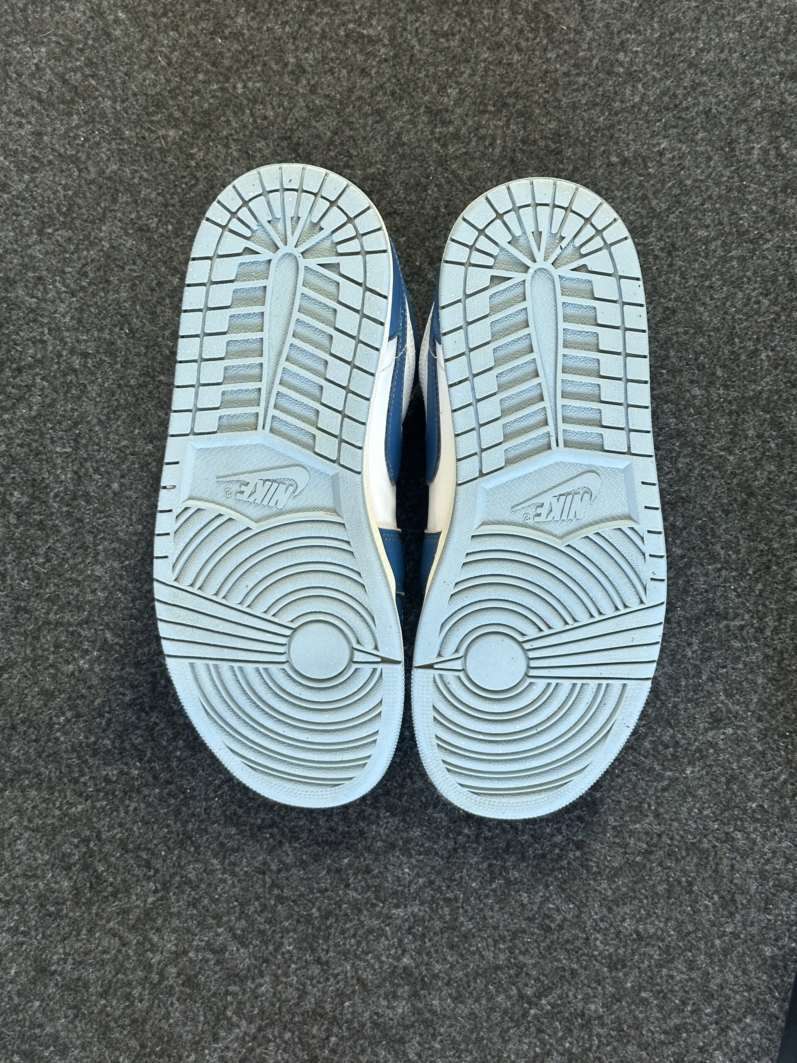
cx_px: 398
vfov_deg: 39.7
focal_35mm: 48
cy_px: 532
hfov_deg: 30.3
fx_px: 1474
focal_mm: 6.86
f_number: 1.78
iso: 200
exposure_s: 1/33
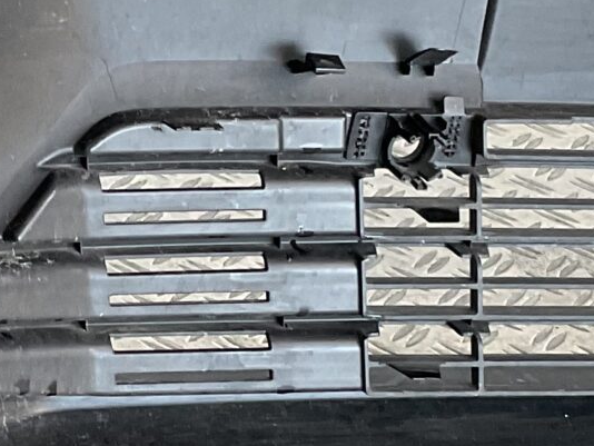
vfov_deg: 10.7
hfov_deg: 14.0
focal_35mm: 139
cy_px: 279
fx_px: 2386
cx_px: 56
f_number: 1.8
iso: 50
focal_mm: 3
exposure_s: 1/50
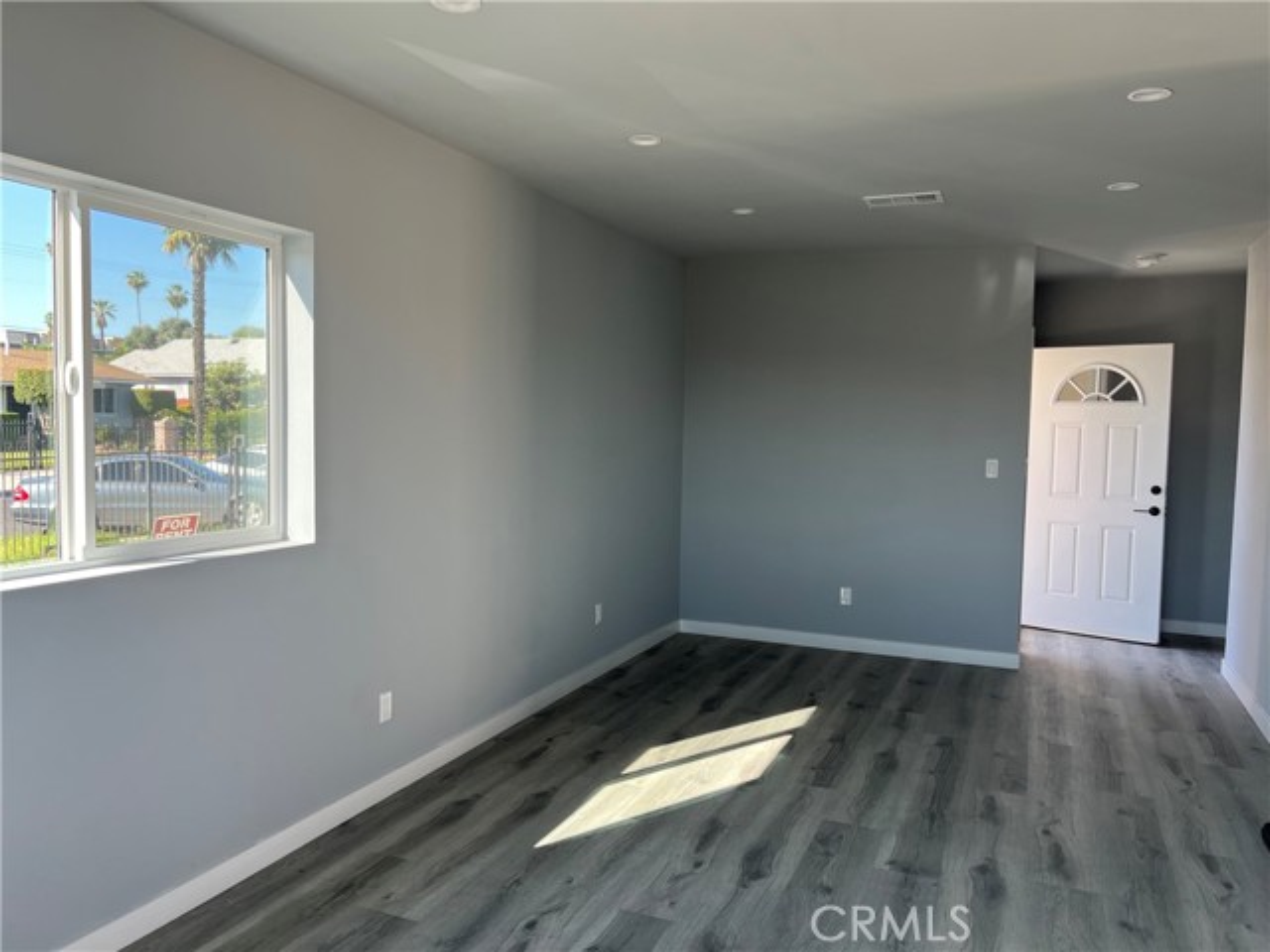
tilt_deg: -3.7
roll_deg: -0.8
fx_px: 954
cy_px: 476
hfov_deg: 67.3
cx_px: 635
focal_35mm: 26
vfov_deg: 53.1
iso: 40
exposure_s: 1/176
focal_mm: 5.1
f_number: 1.6
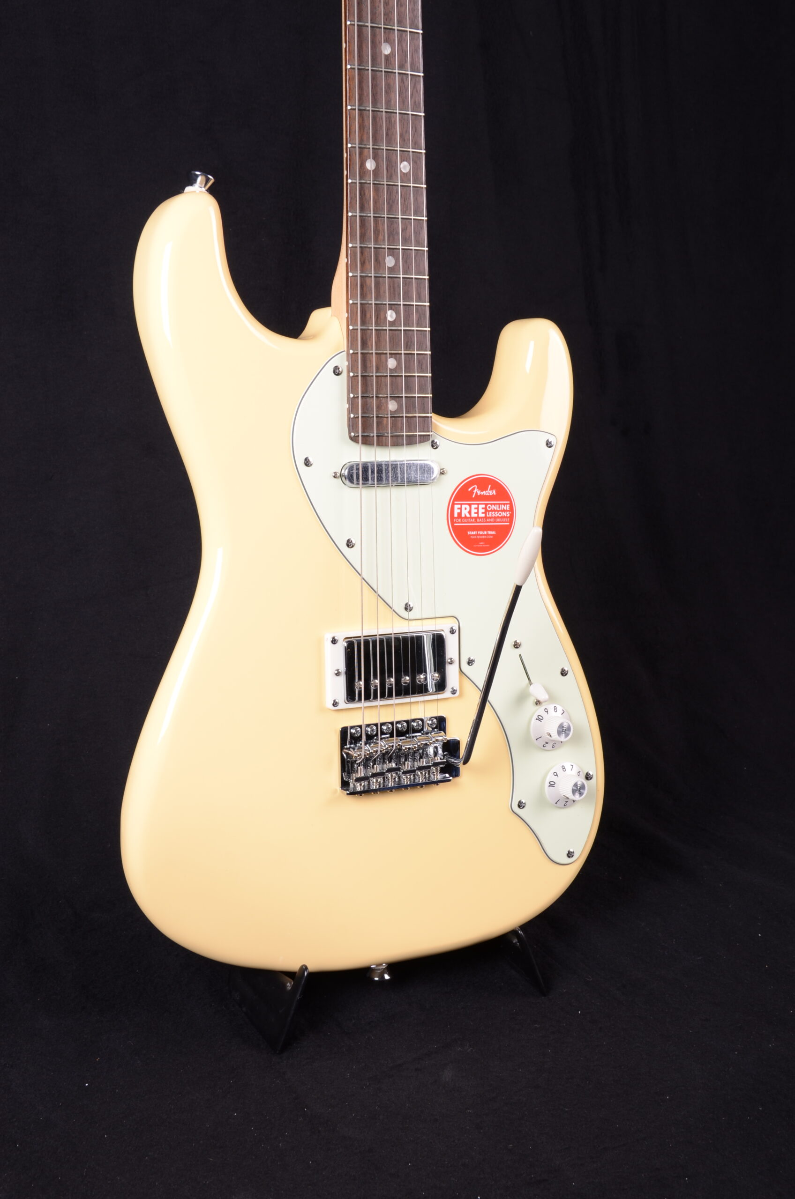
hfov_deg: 26.4
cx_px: 398
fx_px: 1697
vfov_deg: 39.0
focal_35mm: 51
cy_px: 600
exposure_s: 1/200
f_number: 13
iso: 200
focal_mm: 34
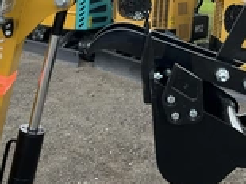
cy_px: -24
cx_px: 184
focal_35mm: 75
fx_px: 533
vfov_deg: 18.8
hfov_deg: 25.7
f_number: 1.8
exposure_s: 1/580
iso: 25
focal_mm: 3
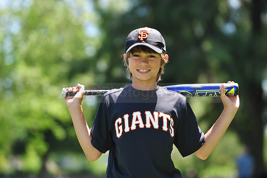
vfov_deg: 8.3
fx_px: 1223
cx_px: 134
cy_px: 89
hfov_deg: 12.5
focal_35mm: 165
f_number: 4.5
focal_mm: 165
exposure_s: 1/400
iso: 200
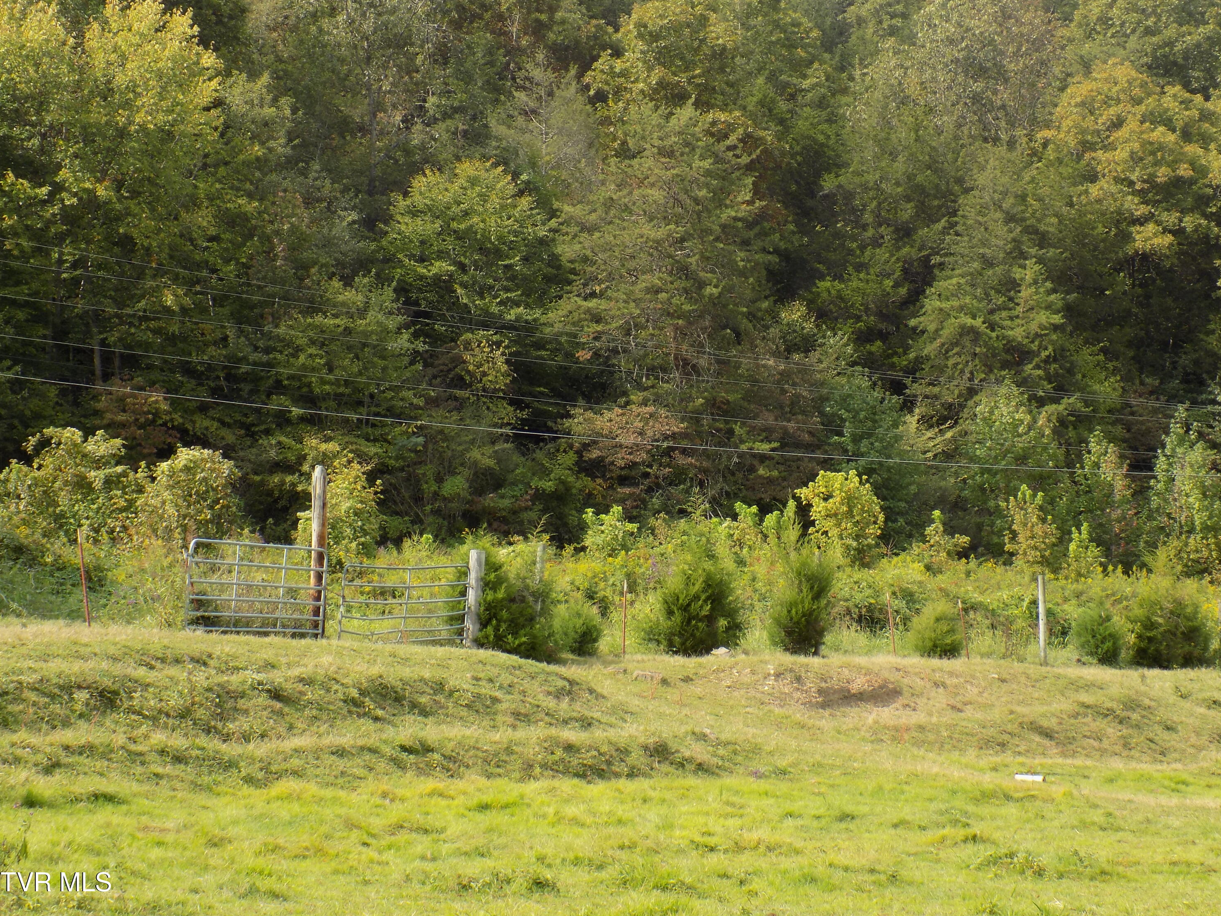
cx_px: 616
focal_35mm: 79
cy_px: 461
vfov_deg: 18.7
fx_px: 2787
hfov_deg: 24.7
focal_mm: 13.9
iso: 80
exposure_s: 1/250
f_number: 4.3
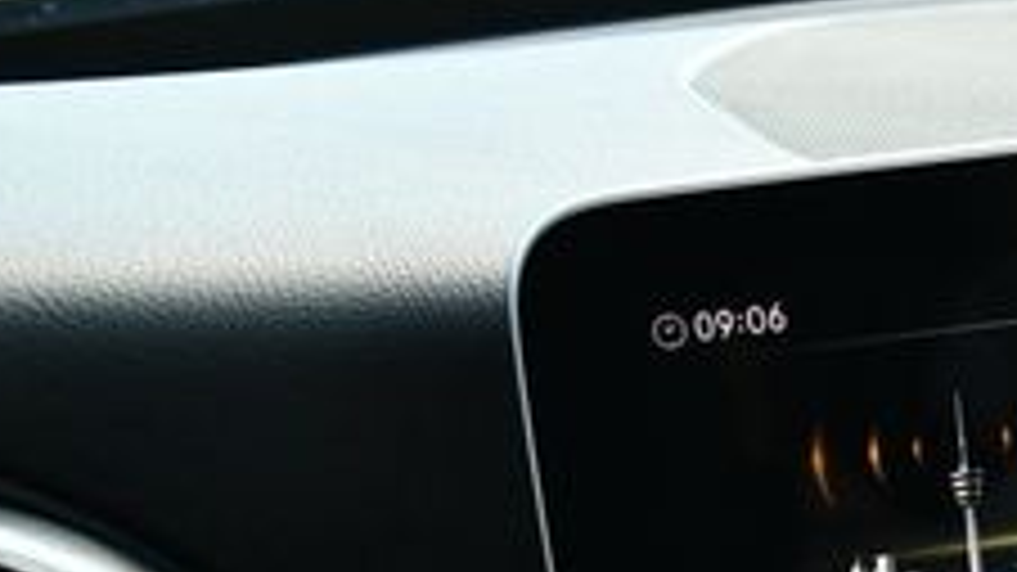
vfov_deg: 10.8
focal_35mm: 107
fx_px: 2885
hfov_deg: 18.4
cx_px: 1368
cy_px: 932
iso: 500
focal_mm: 18
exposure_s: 1/250
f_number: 3.5
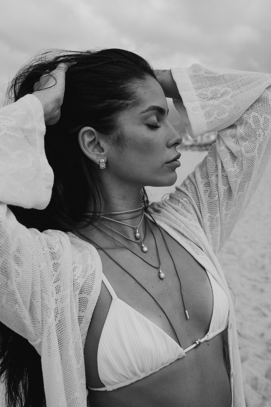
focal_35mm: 43
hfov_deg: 31.2
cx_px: 136
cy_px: 204
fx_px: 486
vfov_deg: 45.4
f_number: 8
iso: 160
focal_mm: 43
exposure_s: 1/320
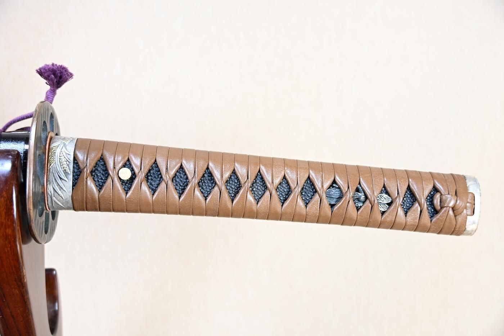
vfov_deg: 29.9
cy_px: 168
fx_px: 630
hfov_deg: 43.6
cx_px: 252
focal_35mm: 45
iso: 100
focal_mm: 30
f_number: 4
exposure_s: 1/2
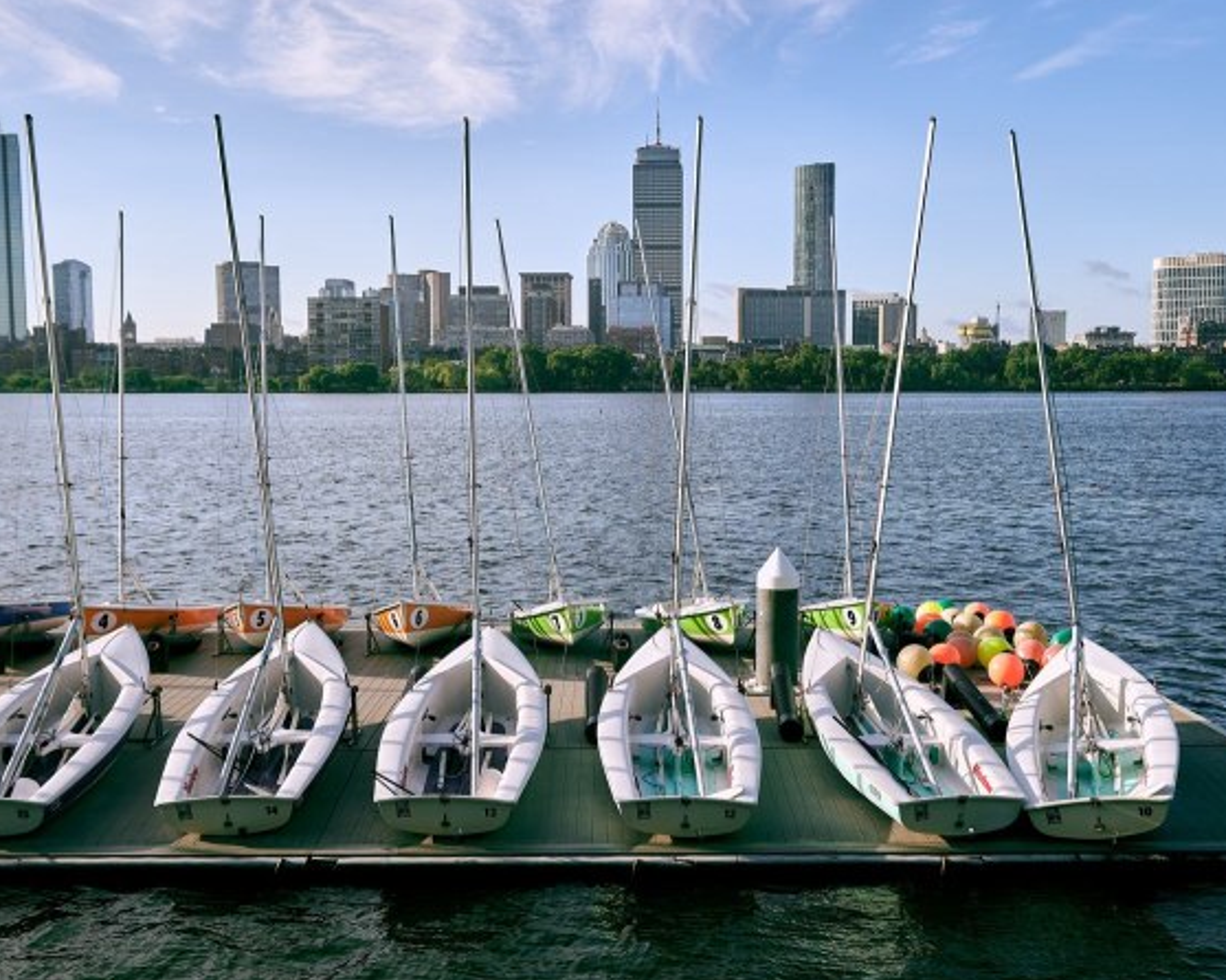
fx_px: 1270
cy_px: 508
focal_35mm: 35
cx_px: 626
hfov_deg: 51.5
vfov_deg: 42.2
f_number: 4
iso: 64
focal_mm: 26
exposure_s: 1/320
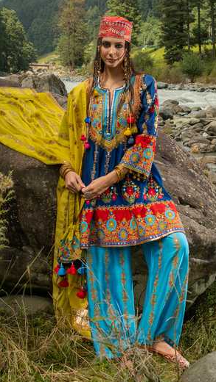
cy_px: 191
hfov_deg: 32.0
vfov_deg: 54.0
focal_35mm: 37
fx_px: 376
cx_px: 128
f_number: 6.4
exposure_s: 1/200
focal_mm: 23
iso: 400
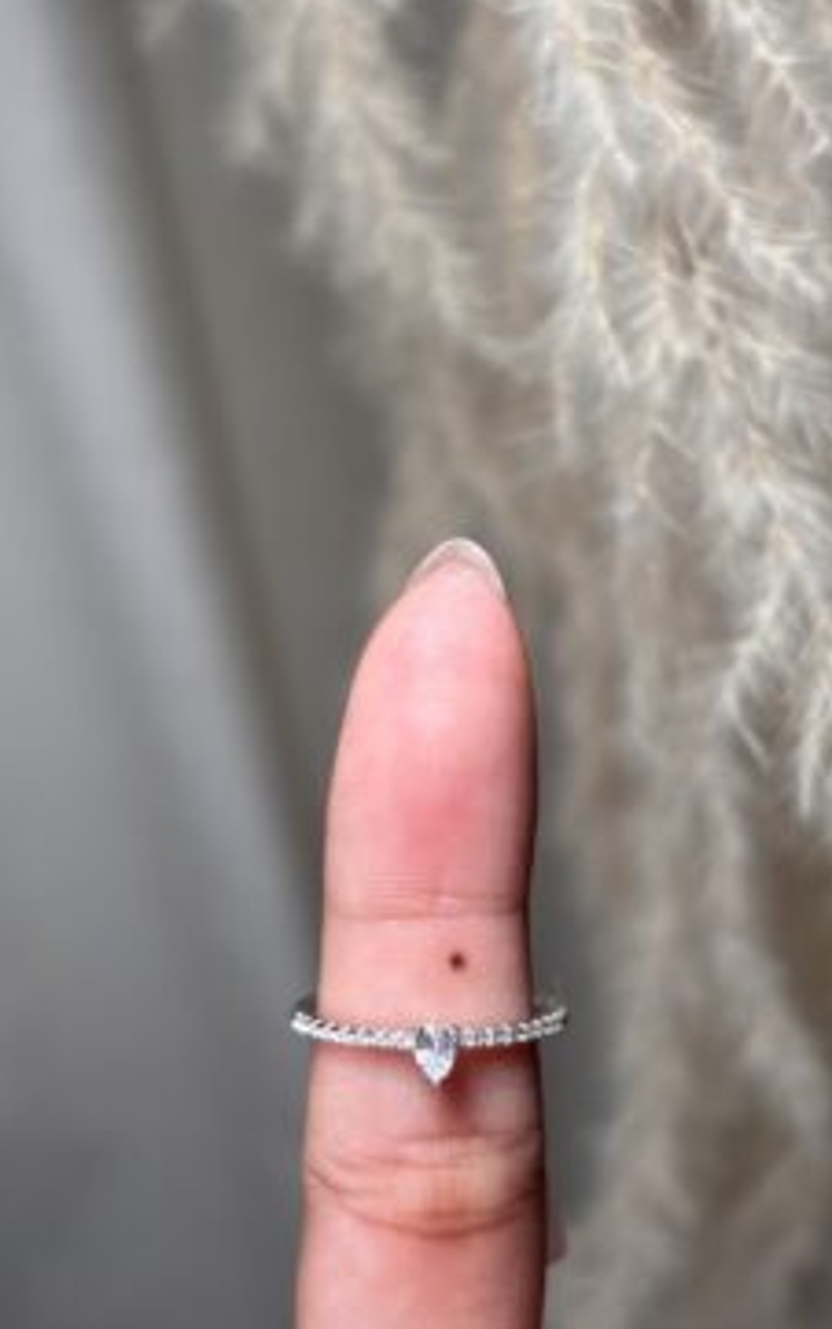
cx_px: 420
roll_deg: +10.8
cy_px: 718
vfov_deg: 33.4
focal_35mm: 61
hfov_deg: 21.3
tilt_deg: -30.5
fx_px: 2210
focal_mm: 5.96
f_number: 1.6
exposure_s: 1/121
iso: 40
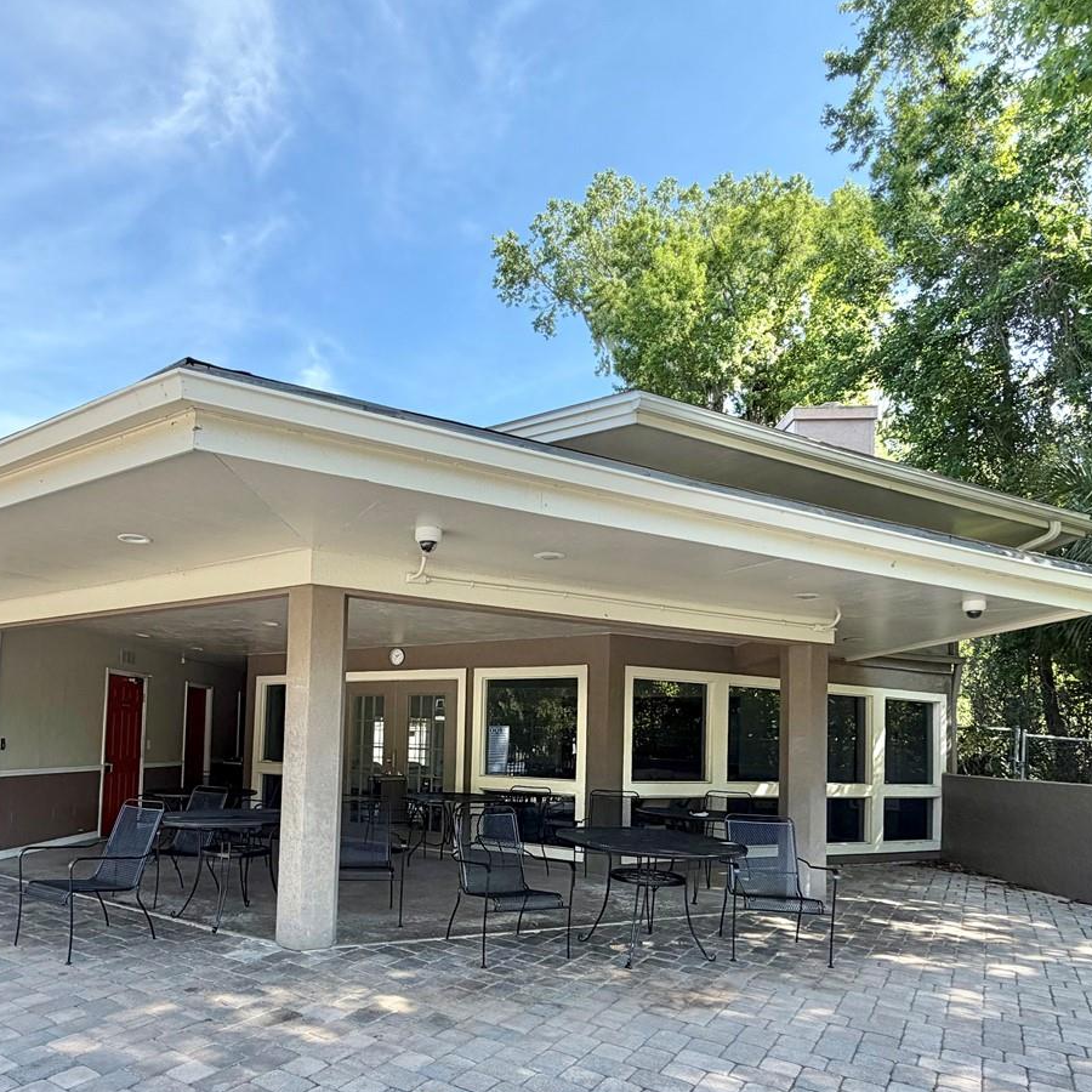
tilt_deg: +1.8
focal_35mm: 22
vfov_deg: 68.1
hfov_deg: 69.2
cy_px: 706
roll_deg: -0.9
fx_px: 785
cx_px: 456
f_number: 2.2
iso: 50
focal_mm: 2.22
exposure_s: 1/502
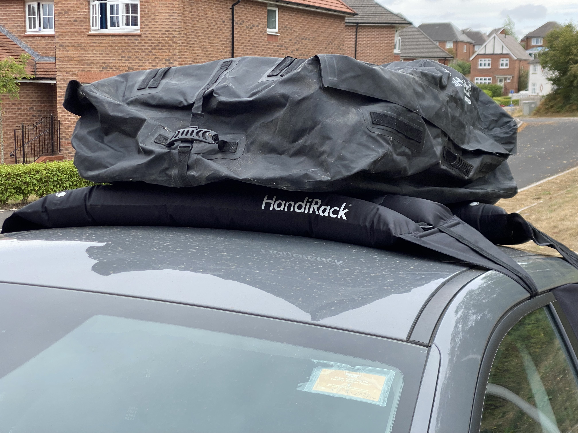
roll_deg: -1.2
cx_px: 289
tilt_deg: -9.4
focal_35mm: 52
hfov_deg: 36.8
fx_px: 868
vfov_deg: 28.0
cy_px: 216
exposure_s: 1/571
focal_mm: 6
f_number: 2
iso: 20
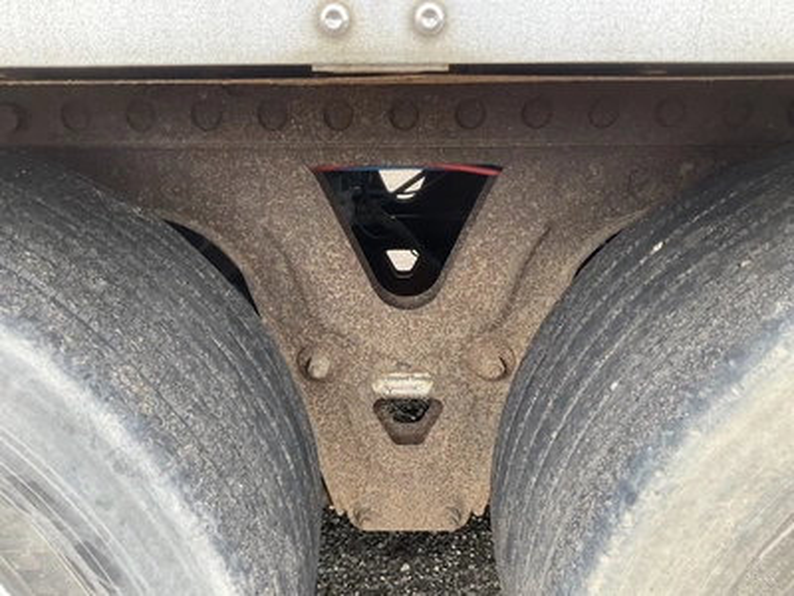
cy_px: 298
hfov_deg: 61.7
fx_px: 665
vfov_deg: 48.2
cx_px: 397
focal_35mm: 29
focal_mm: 3
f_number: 1.8
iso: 64
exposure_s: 1/122
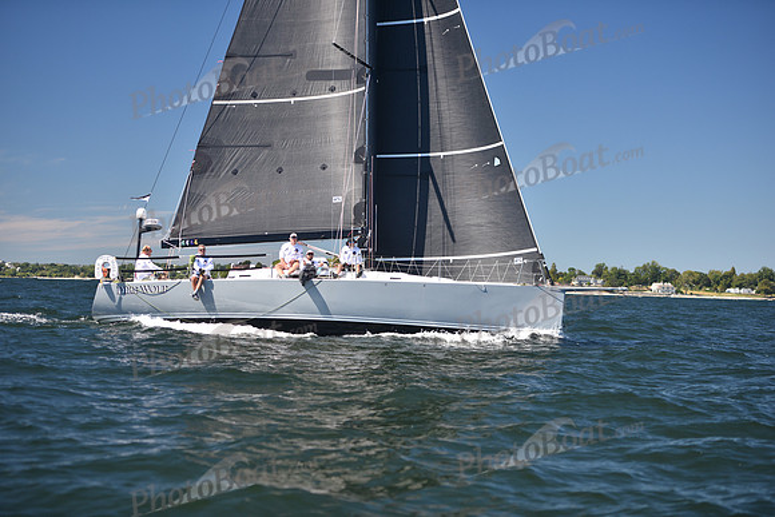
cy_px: 258
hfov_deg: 28.8
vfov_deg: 19.5
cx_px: 388
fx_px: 1507
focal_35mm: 70
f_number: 2.8
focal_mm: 70
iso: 200
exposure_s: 1/800
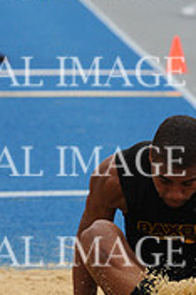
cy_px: 116
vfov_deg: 4.3
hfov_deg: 2.9
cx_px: 188
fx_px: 3919
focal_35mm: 479
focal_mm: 145
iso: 1600
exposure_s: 1/2000
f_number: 5
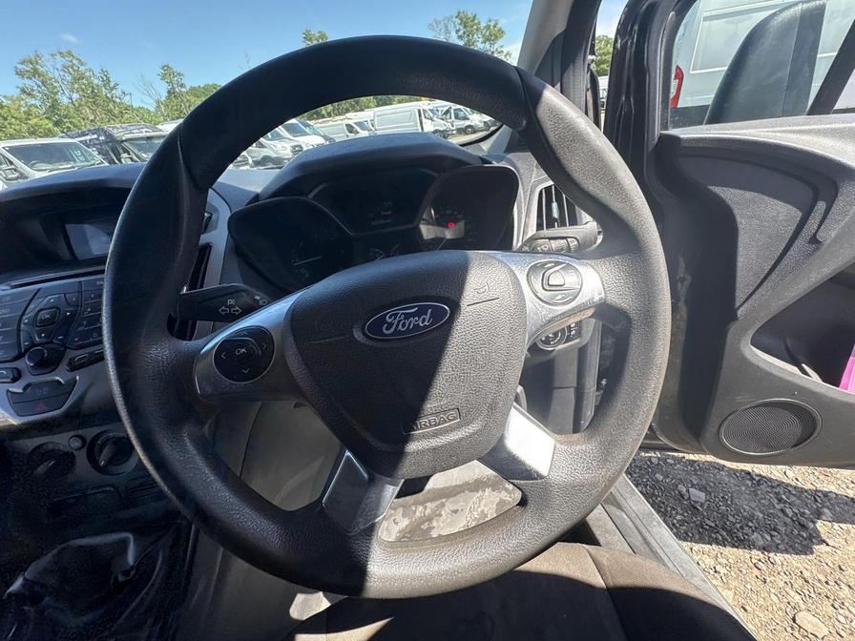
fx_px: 346
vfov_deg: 85.7
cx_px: 428
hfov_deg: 102.1
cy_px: 320
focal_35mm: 14
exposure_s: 1/338
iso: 50
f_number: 2.2
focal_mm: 2.22
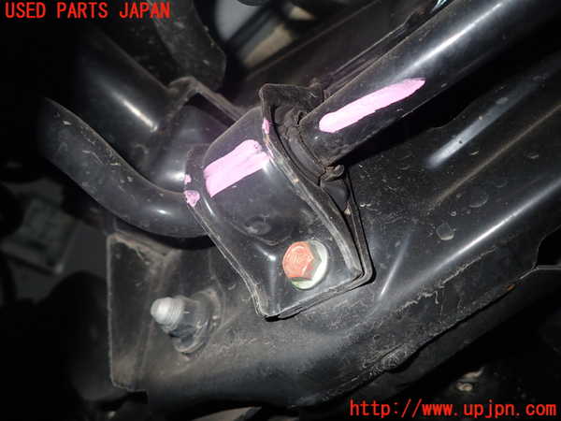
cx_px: 280
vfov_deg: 54.9
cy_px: 210
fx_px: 405
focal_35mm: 25
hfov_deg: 69.4
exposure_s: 1/30
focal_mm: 4.5
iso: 200
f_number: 5.6
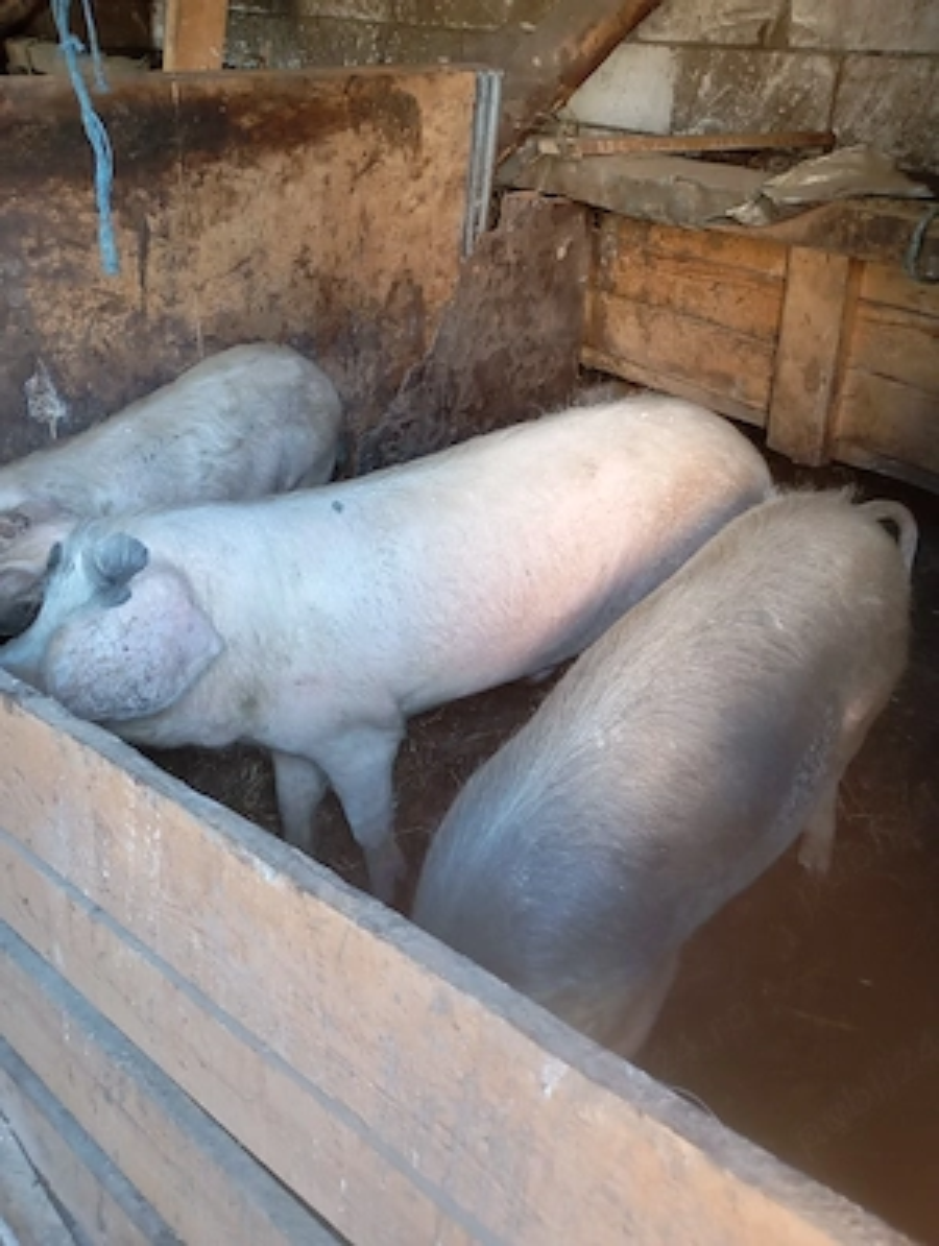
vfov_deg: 63.4
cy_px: 623
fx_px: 1009
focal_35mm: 28
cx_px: 470
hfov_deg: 49.9
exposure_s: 1/20
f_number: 1.8
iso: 1208
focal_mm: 4.27
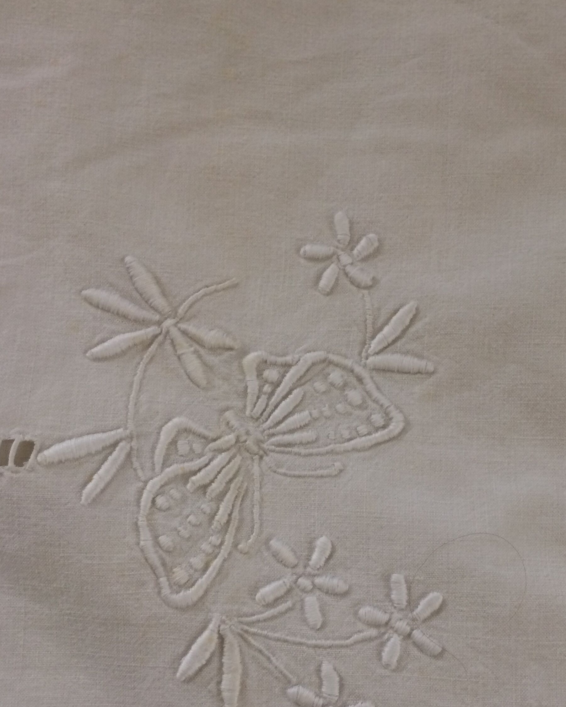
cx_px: 364
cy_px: 440
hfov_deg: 36.2
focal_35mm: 41
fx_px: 858
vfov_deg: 44.4
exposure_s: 1/33
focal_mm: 4.15
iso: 50
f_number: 2.2
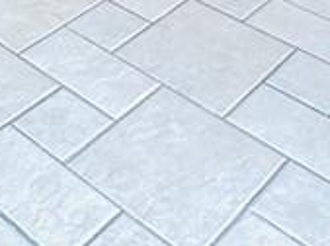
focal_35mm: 85
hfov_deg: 22.9
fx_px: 809
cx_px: 96
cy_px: -437
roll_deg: -0.2
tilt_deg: -1.8
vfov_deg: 11.8
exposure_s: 1/45
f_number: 2.2
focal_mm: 2.22
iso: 320
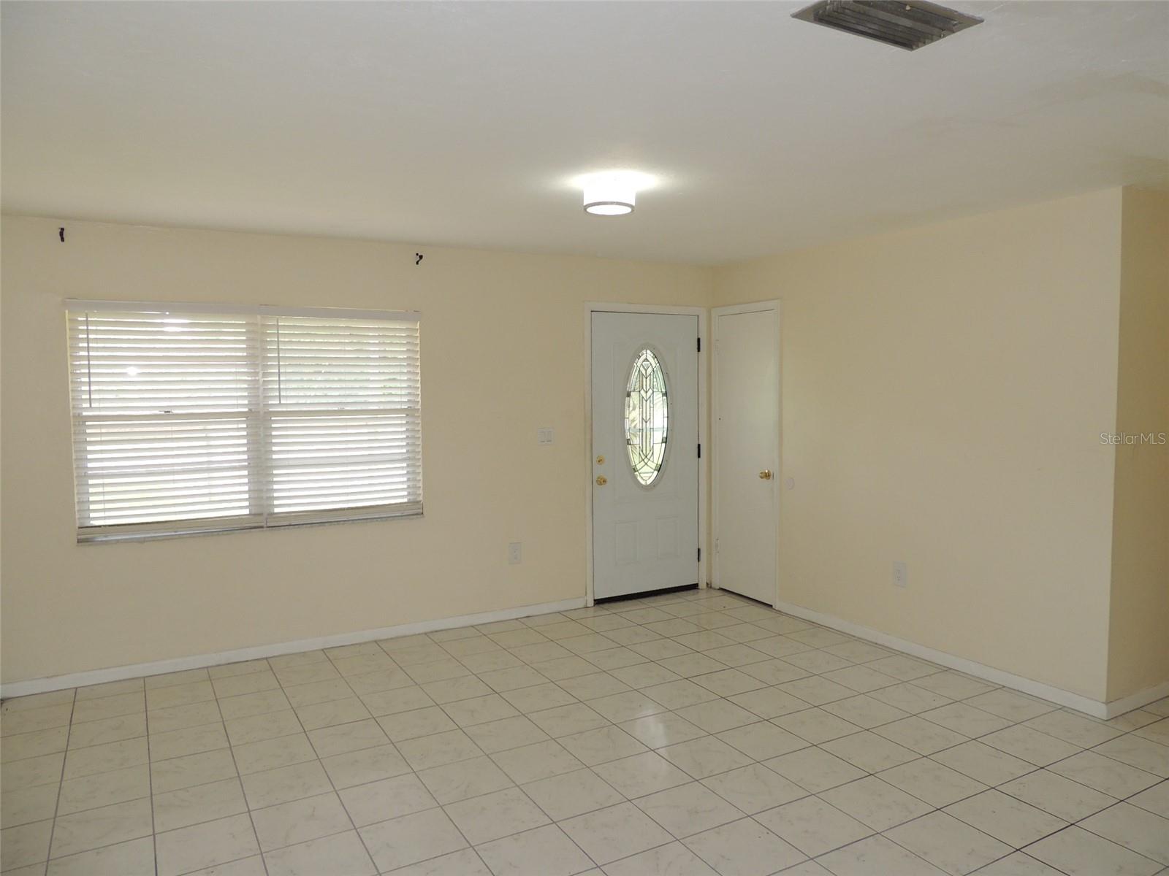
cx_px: 584
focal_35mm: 24
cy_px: 438
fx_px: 810
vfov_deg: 56.8
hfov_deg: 71.6
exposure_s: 1/40
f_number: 3
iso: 140
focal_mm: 4.3
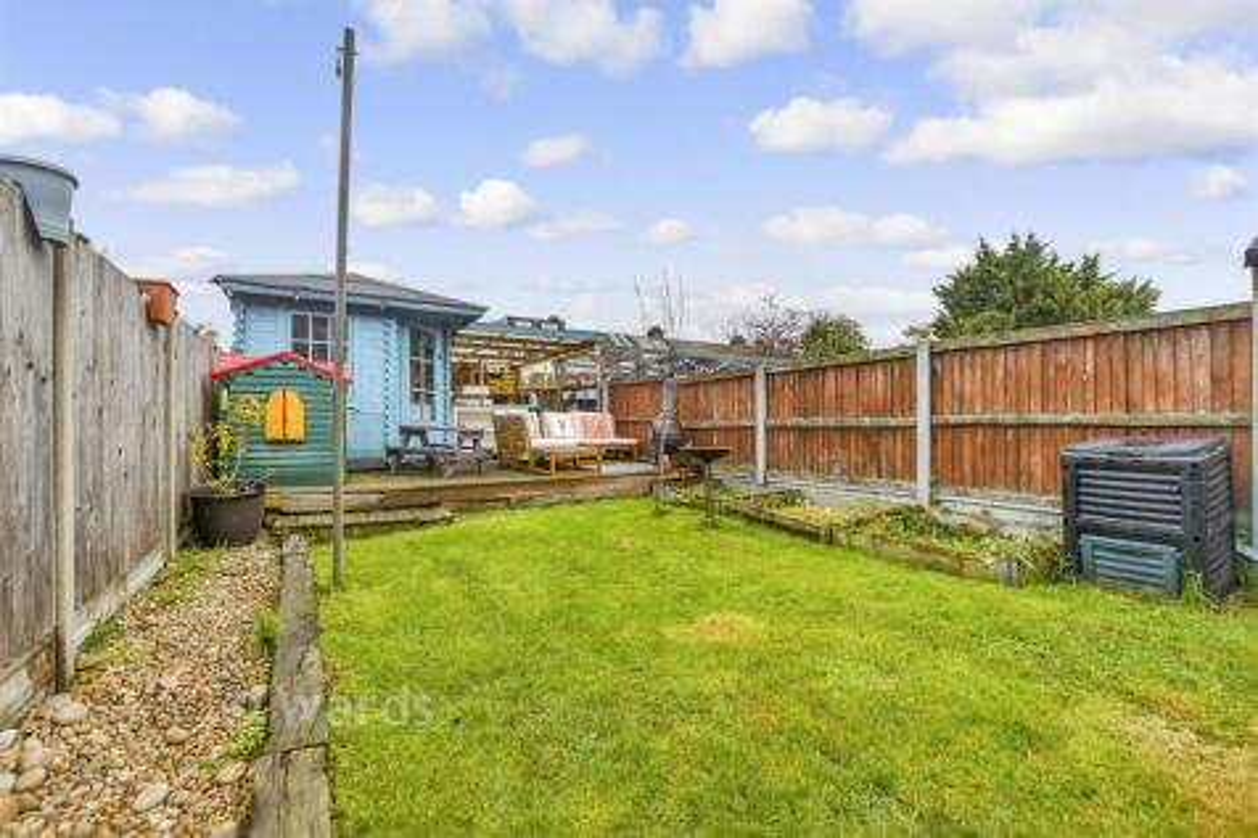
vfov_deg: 77.3
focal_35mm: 15
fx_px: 524
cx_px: 629
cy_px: 419
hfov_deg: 100.4
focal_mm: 10
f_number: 8
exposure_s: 1/60
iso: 160
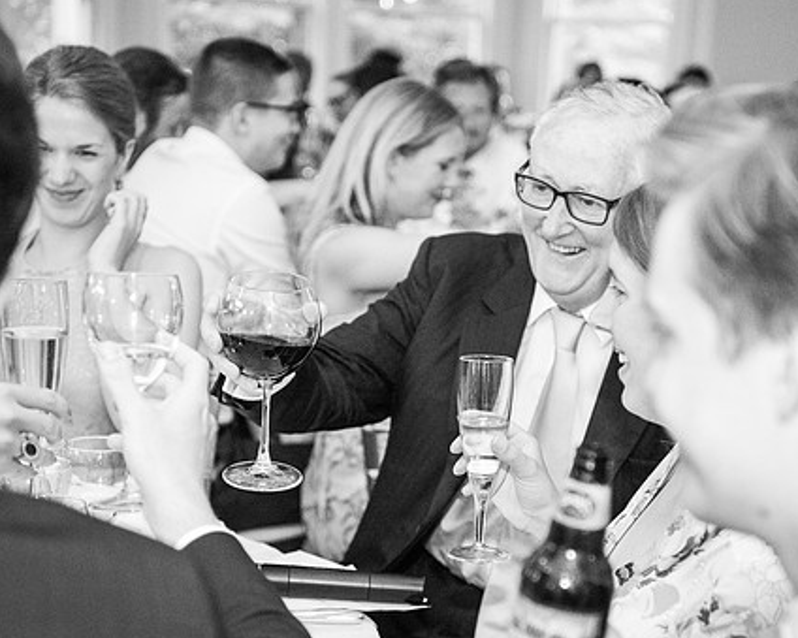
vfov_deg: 20.1
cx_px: 476
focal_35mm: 76
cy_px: 409
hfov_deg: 25.0
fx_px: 1795
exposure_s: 1/200
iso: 2500
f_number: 2.8
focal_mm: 50
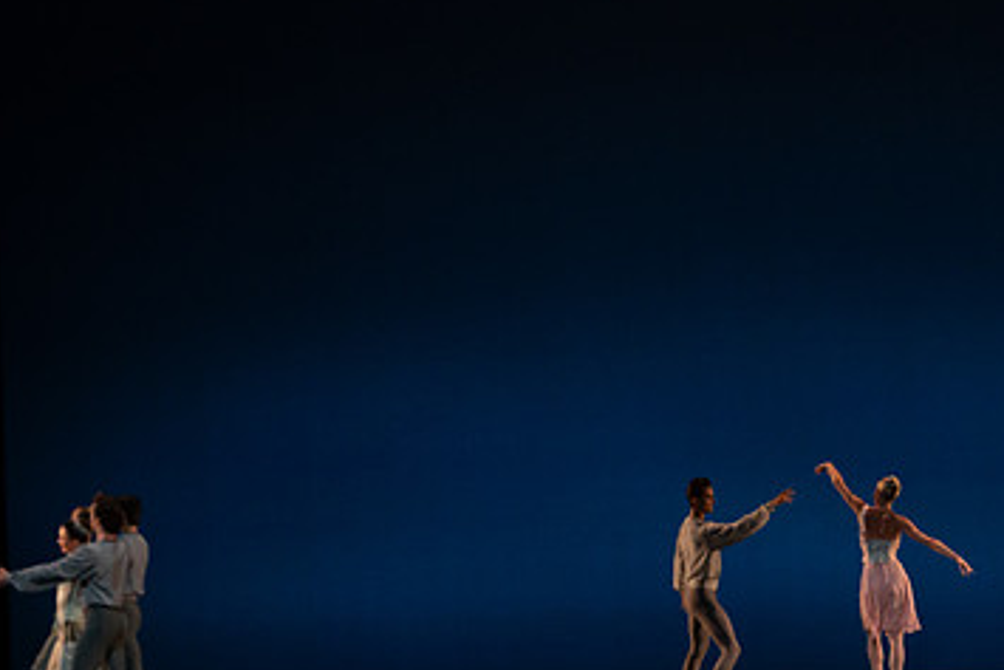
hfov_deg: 14.4
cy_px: 482
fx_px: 3962
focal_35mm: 142
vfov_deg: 9.7
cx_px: 662
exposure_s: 1/500
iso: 3200
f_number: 8
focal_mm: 87
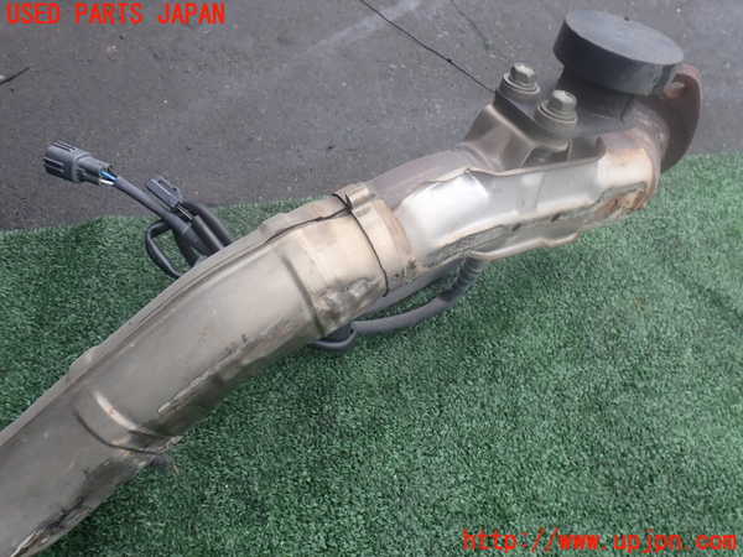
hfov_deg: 60.0
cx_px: 372
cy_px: 278
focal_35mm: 30
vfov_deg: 46.8
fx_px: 644
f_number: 3.2
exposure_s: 1/200
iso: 100
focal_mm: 5.4
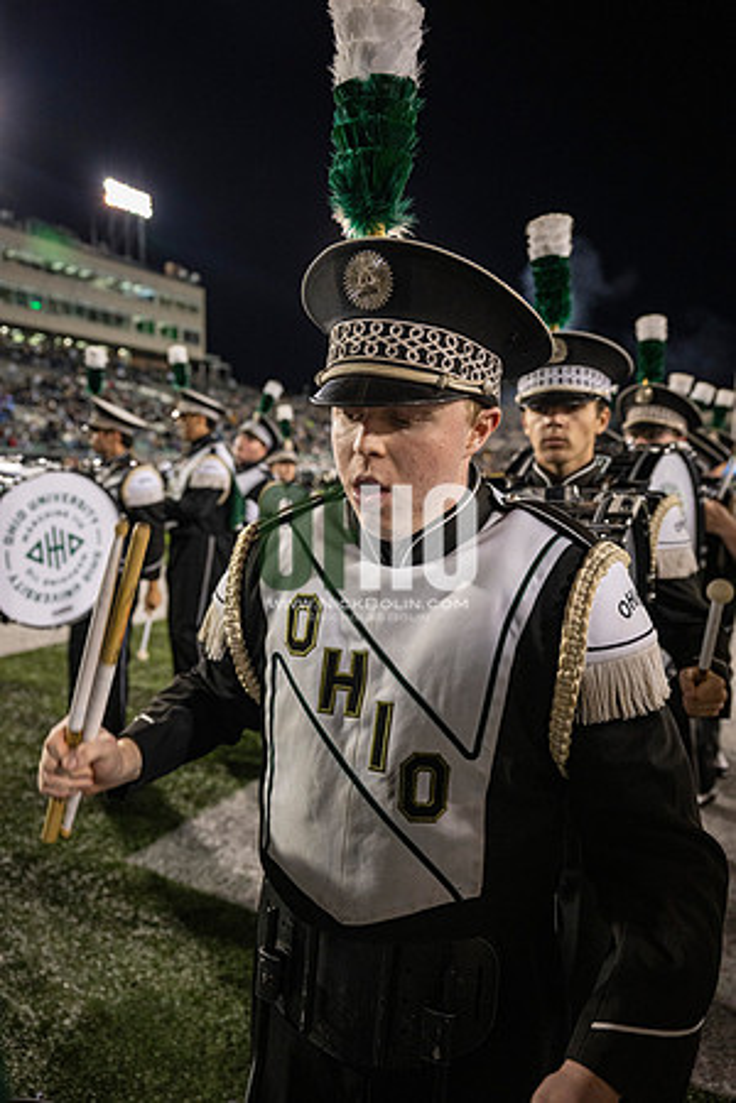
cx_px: 368
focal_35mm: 24
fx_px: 736
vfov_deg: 73.7
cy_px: 552
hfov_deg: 53.1
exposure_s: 1/500
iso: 1250
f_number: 3.2
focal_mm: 24
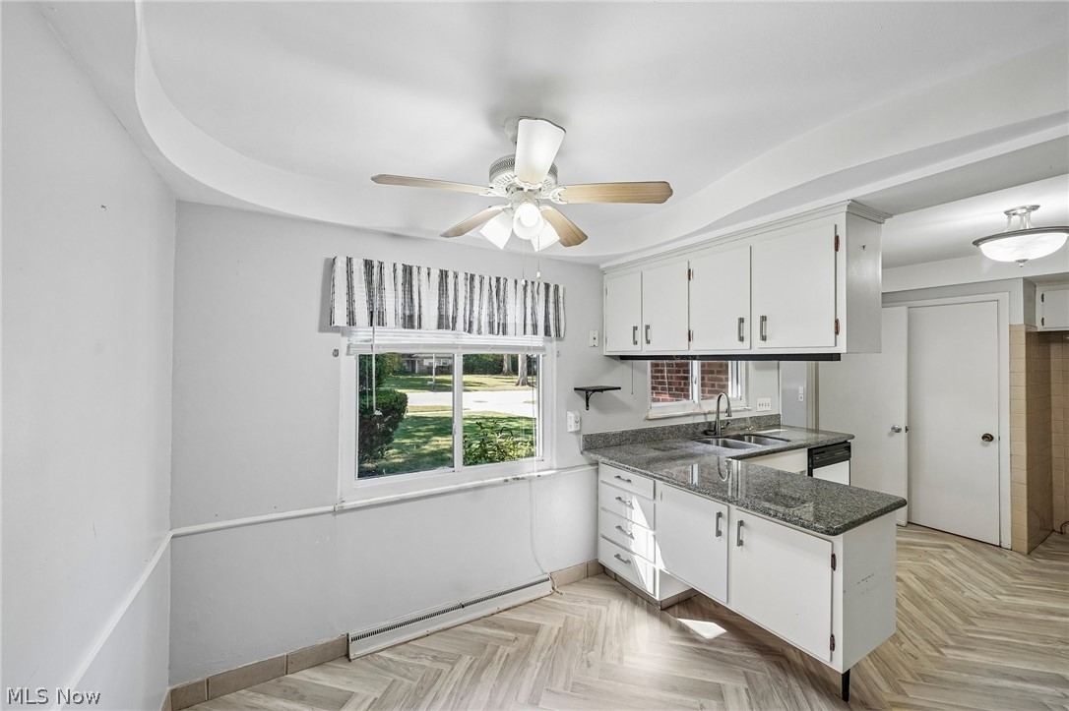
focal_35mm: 14
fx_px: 416
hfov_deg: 104.3
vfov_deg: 81.2
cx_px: 534
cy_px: 356
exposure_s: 1/25
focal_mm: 14
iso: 400
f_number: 8
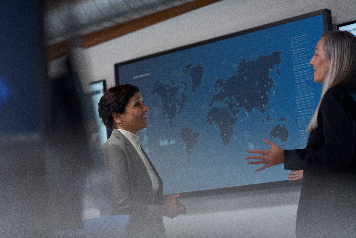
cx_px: 178
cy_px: 119
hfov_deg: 23.9
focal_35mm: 85
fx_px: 840
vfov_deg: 16.1
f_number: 1.4
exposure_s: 1/320
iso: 400
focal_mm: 85
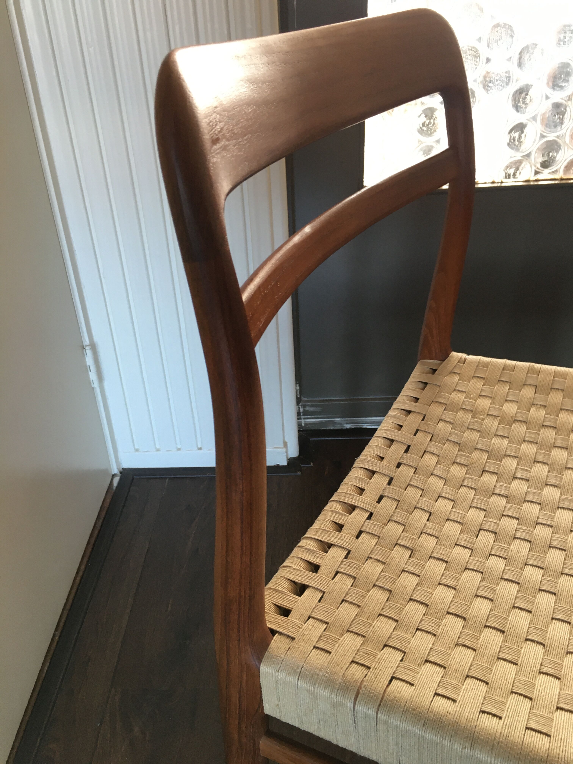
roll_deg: +2.9
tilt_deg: -30.3
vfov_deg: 61.7
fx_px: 640
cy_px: 382
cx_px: 286
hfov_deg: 48.2
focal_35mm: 29
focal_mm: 4.15
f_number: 2.2
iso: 64
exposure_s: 1/33
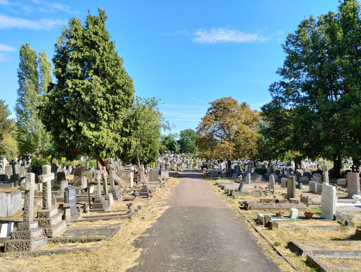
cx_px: 180
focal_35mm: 28
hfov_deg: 63.4
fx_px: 292
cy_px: 136
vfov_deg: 49.9
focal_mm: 4.27
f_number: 1.8
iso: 100
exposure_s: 1/365
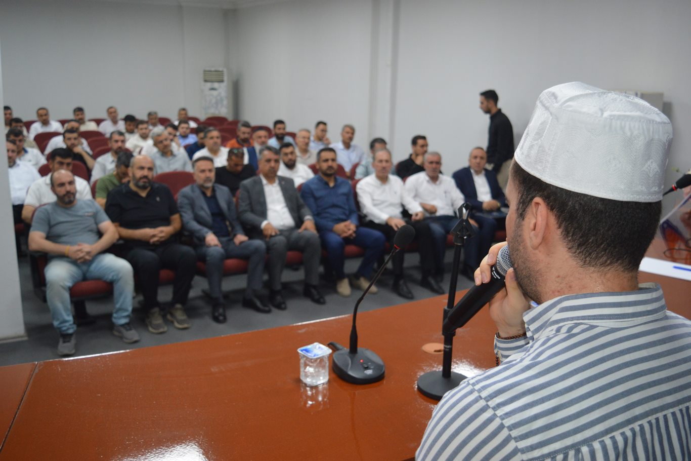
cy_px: 230
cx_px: 346
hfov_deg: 55.1
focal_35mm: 34
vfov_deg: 38.3
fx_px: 662
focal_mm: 23
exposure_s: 1/60
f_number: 3.8
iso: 900
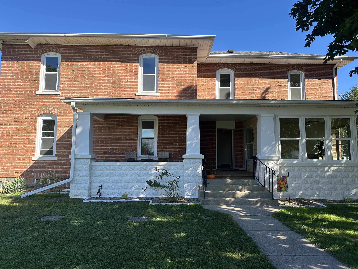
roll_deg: -0.3
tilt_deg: +6.6
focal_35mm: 24
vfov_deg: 56.8
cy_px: 134
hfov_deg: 71.6
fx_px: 248
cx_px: 179
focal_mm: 6.86
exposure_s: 1/1721
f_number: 1.78
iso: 80
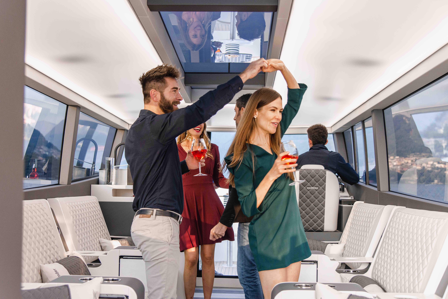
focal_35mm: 44
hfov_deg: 44.5
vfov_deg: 30.5
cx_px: 224
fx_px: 548
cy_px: 150
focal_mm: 44
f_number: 4.5
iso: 1000
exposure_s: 1/200
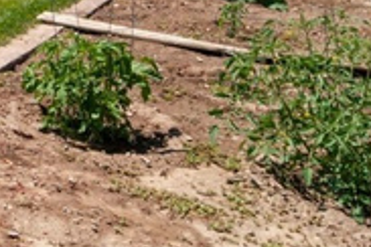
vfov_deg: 18.7
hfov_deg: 22.2
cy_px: -136
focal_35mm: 63
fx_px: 649
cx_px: -266
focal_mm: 12
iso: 100
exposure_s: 1/200
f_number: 9
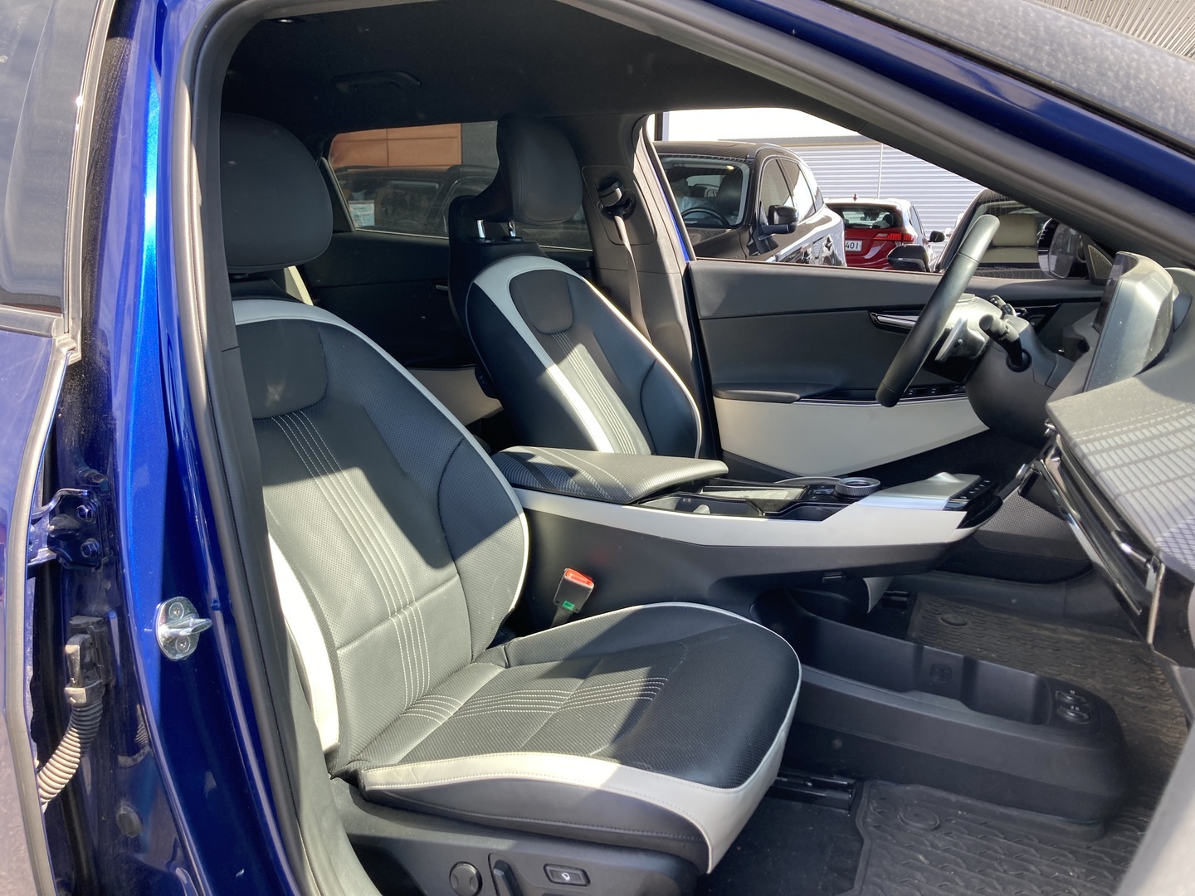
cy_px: 448
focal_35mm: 28
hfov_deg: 63.4
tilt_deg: -11.7
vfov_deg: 49.7
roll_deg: -1.2
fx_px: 967
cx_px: 598
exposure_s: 1/121
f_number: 1.8
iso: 25
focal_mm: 3.99
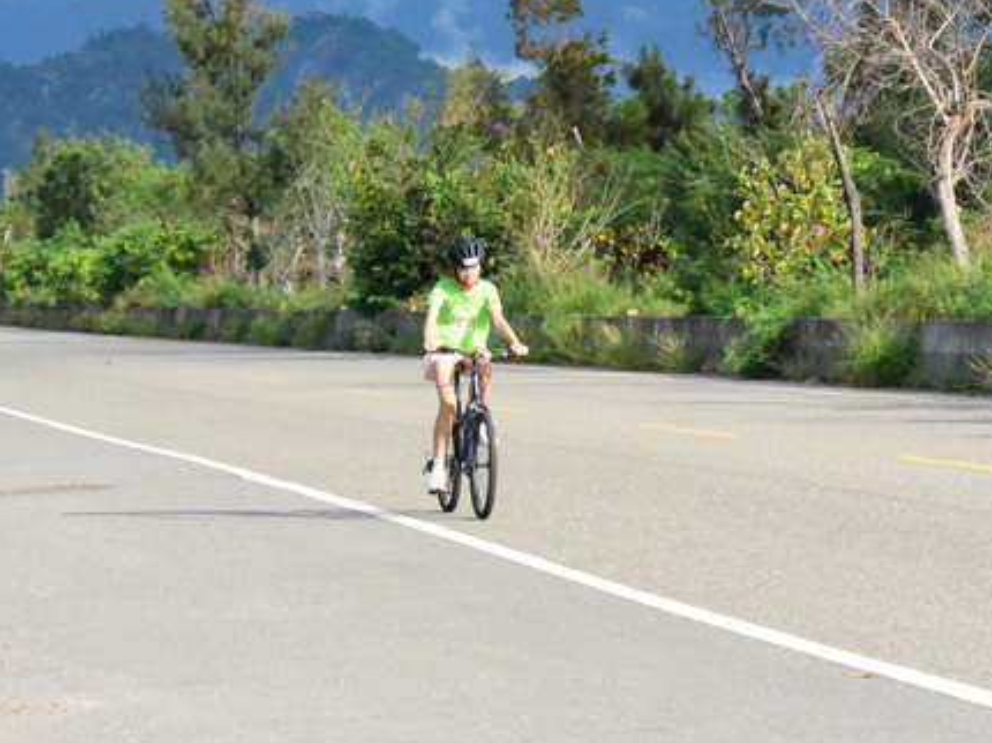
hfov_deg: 10.3
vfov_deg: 7.7
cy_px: 283
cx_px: 450
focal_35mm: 192
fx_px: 5499
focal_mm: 110
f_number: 20
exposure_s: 1/4000
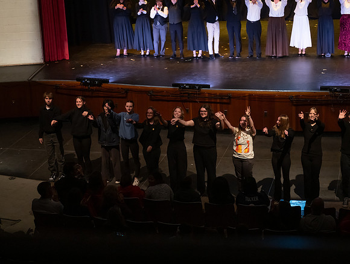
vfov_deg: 19.1
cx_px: 175
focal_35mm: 77
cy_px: 132
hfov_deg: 25.1
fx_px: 785
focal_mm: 70
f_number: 2.8
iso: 4000
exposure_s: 1/400
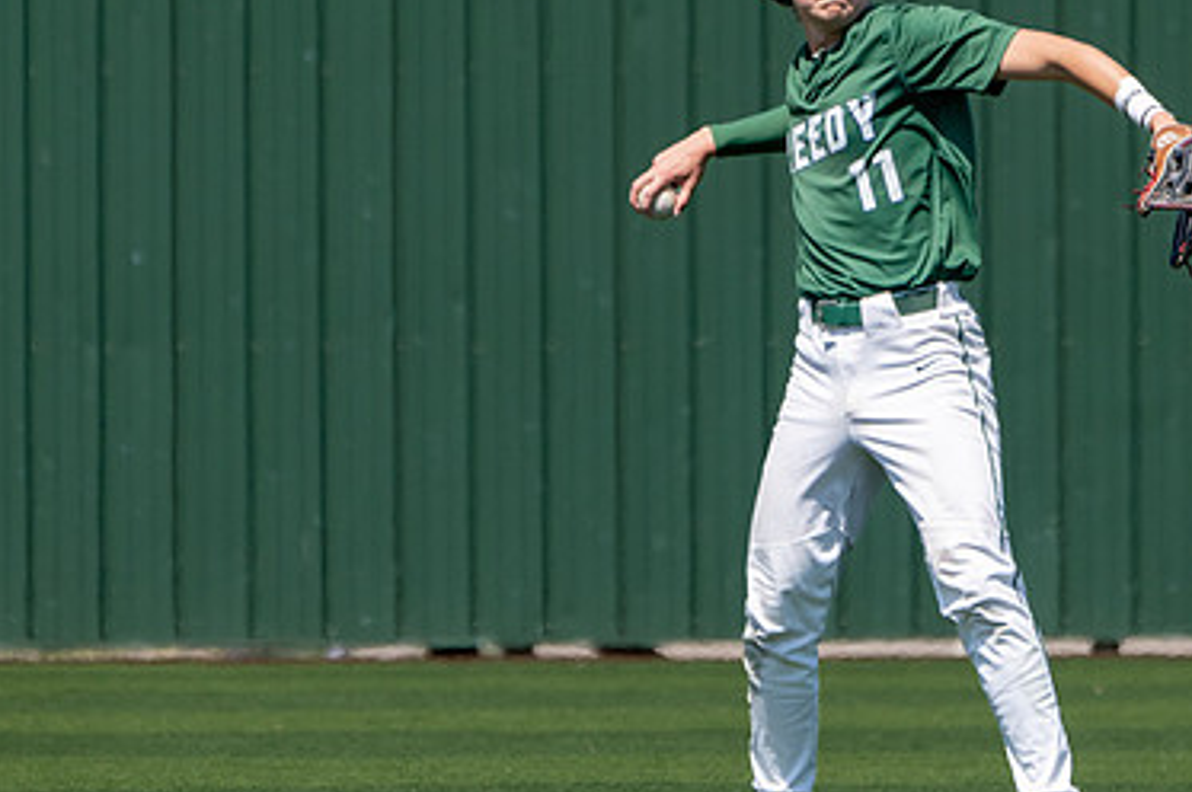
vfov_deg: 1.7
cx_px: 814
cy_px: 316
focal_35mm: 794
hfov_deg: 2.6
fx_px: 26267
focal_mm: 354
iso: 640
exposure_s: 1/2000
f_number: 8
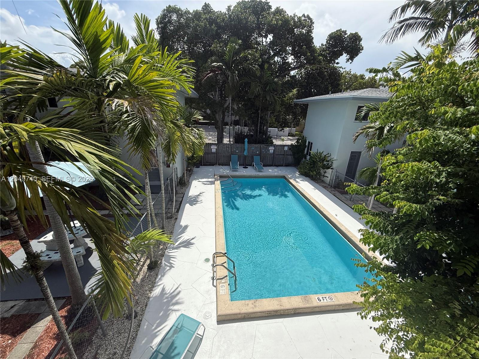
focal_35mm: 14
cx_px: 240
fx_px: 194
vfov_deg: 85.7
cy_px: 180
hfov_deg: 102.1
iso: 50
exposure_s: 1/2976
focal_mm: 2.22
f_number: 2.2
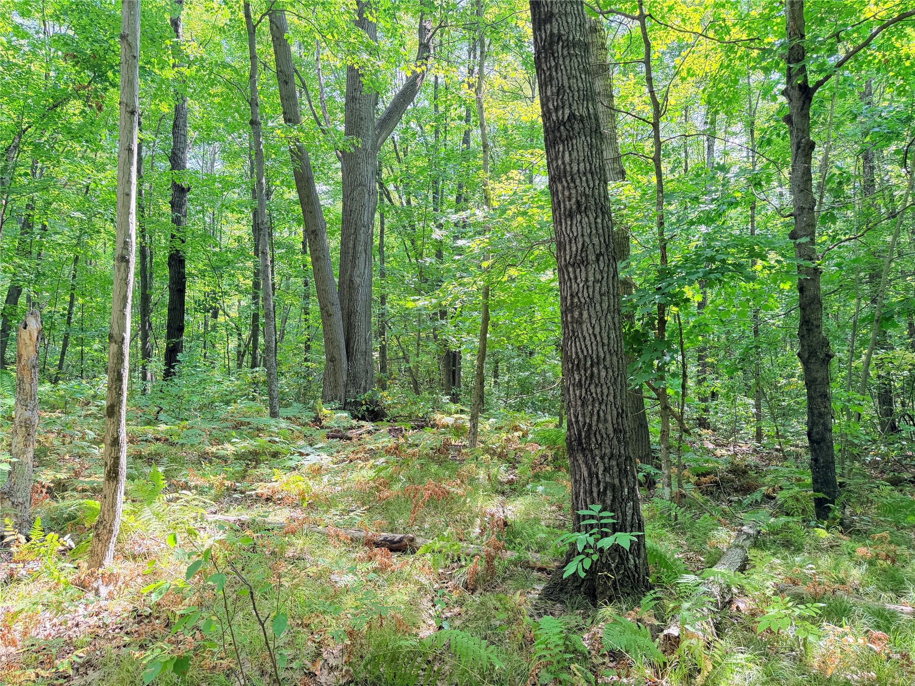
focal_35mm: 24
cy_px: 343
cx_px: 458
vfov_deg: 56.8
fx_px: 634
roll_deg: +2.0
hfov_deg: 71.6
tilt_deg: +1.2
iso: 200
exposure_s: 1/225
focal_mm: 6.76
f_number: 1.78
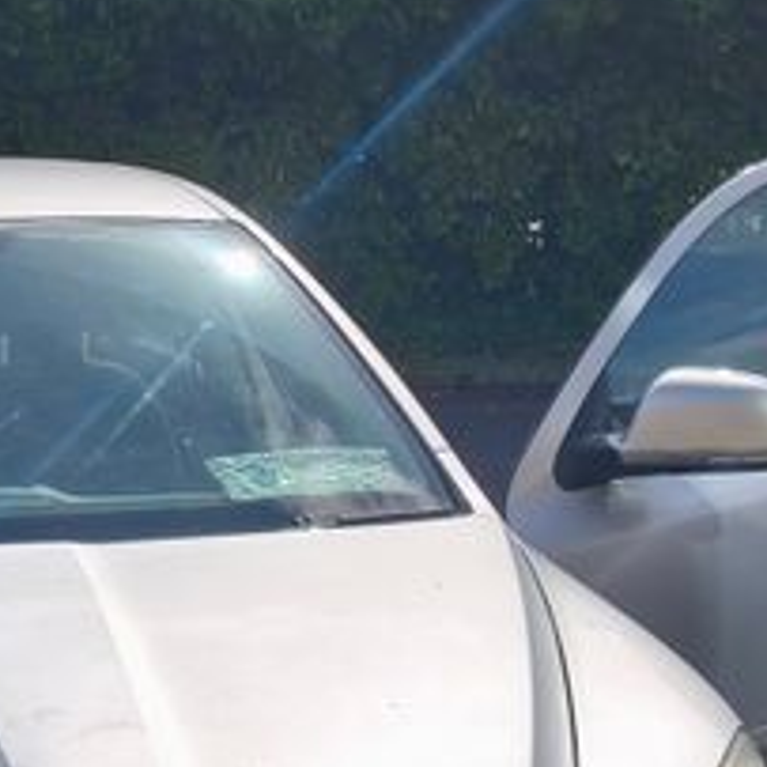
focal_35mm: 60
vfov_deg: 27.3
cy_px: 729
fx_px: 1504
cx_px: -57
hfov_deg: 26.5
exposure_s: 1/784
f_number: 1.7
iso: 80
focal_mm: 5.35
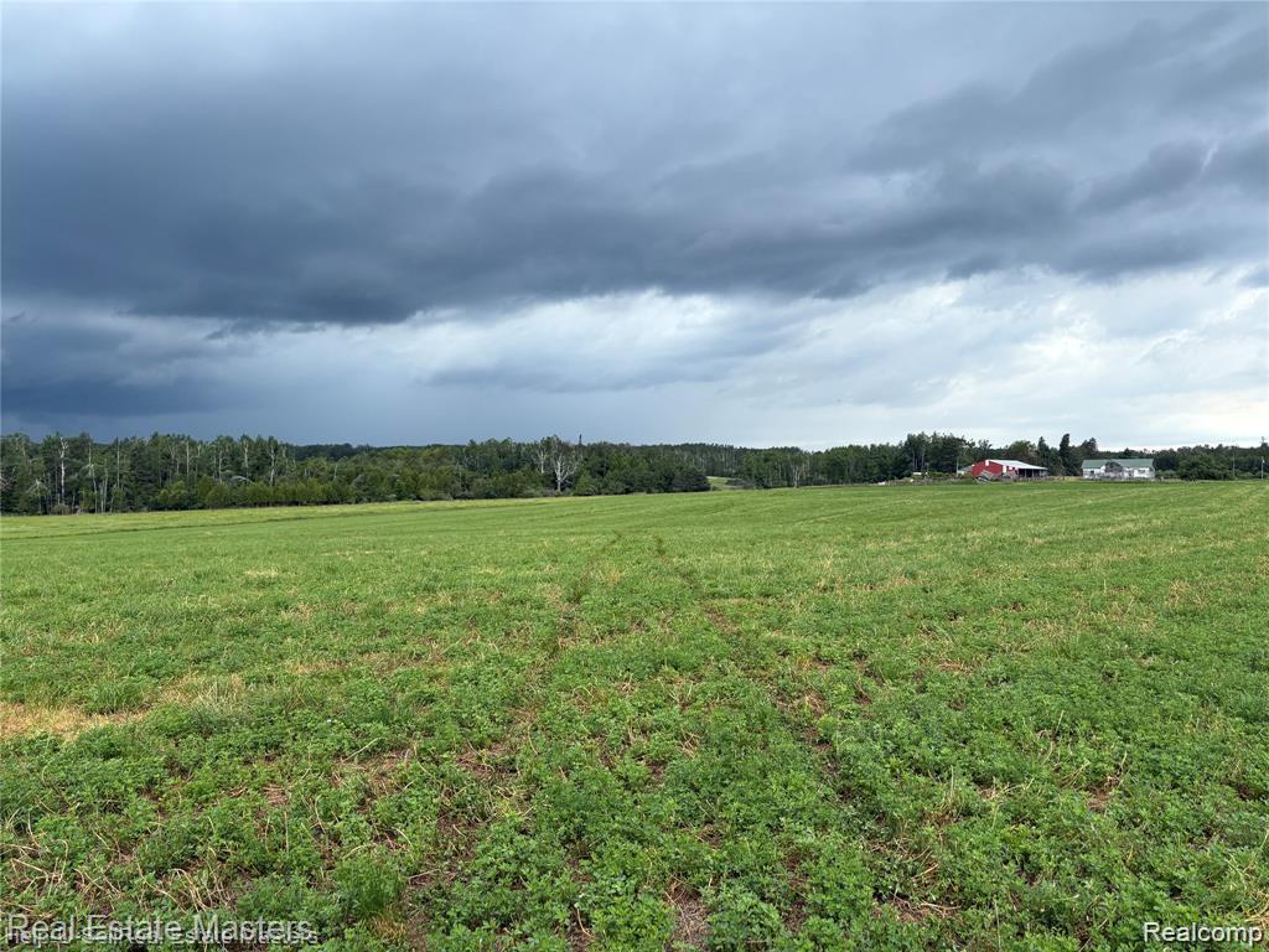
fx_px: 953
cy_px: 476
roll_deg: +2.4
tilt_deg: +0.5
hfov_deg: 67.3
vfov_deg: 53.1
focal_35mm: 26
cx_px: 634
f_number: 1.6
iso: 50
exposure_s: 1/973
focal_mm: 5.96
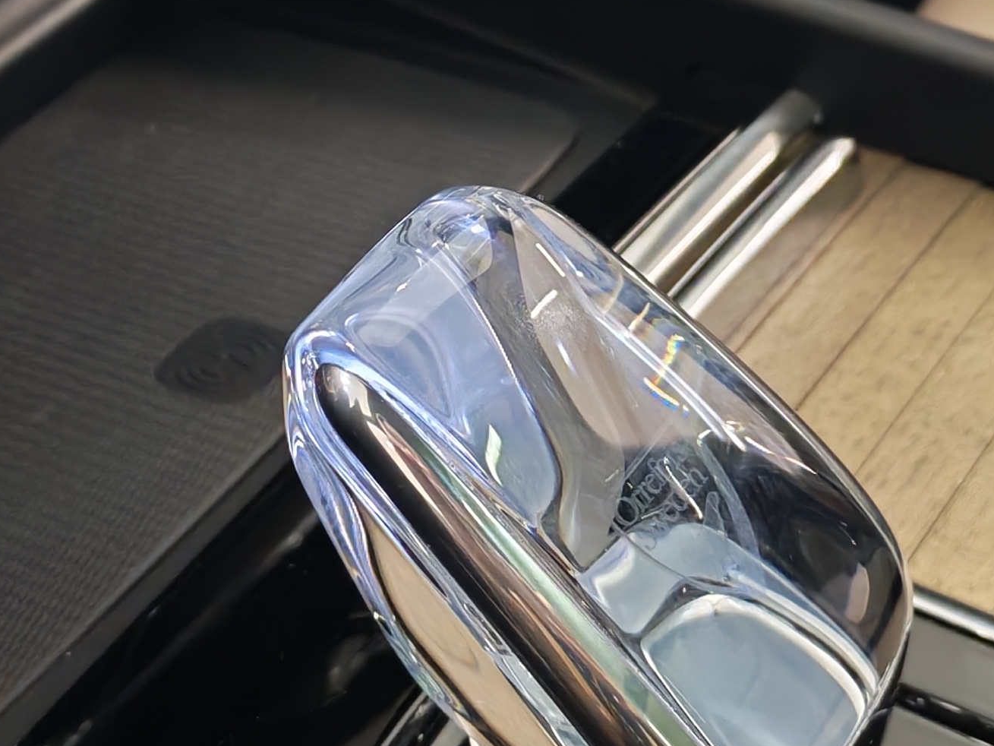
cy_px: 92
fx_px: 2786
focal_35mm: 97
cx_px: 393
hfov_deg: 20.2
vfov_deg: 15.1
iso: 2000
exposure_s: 1/33
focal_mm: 6.12
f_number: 1.9
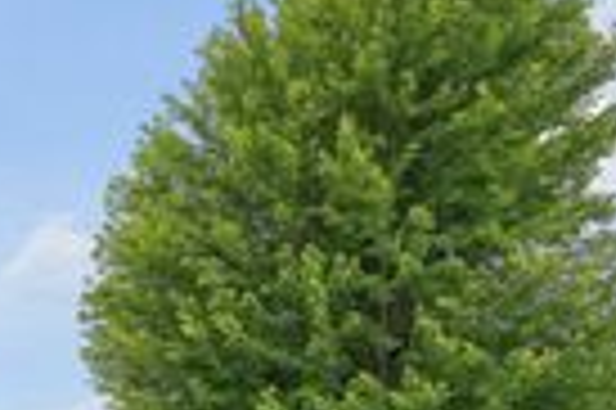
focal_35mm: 62
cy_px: 520
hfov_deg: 24.8
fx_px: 1060
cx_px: -315
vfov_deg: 20.2
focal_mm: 17
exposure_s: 1/400
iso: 400
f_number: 8
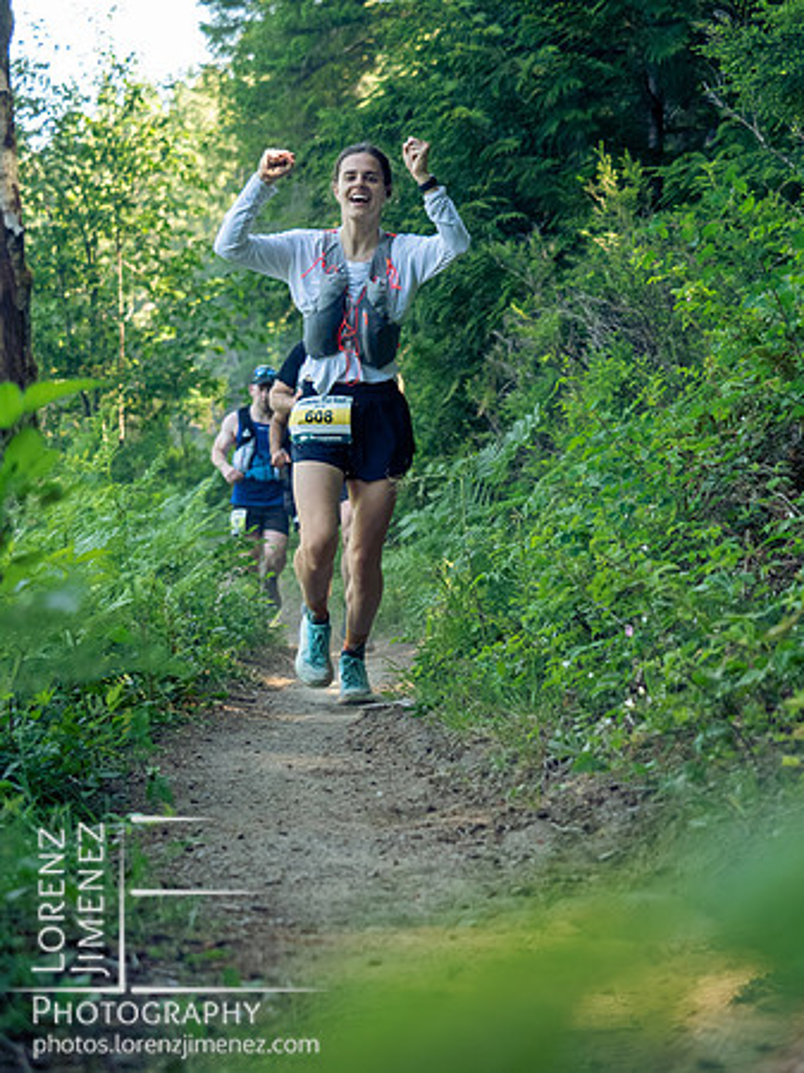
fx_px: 2480
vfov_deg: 24.4
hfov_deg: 18.4
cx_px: 402
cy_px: 536
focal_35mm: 80
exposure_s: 1/1000
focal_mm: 40
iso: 2500
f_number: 2.8
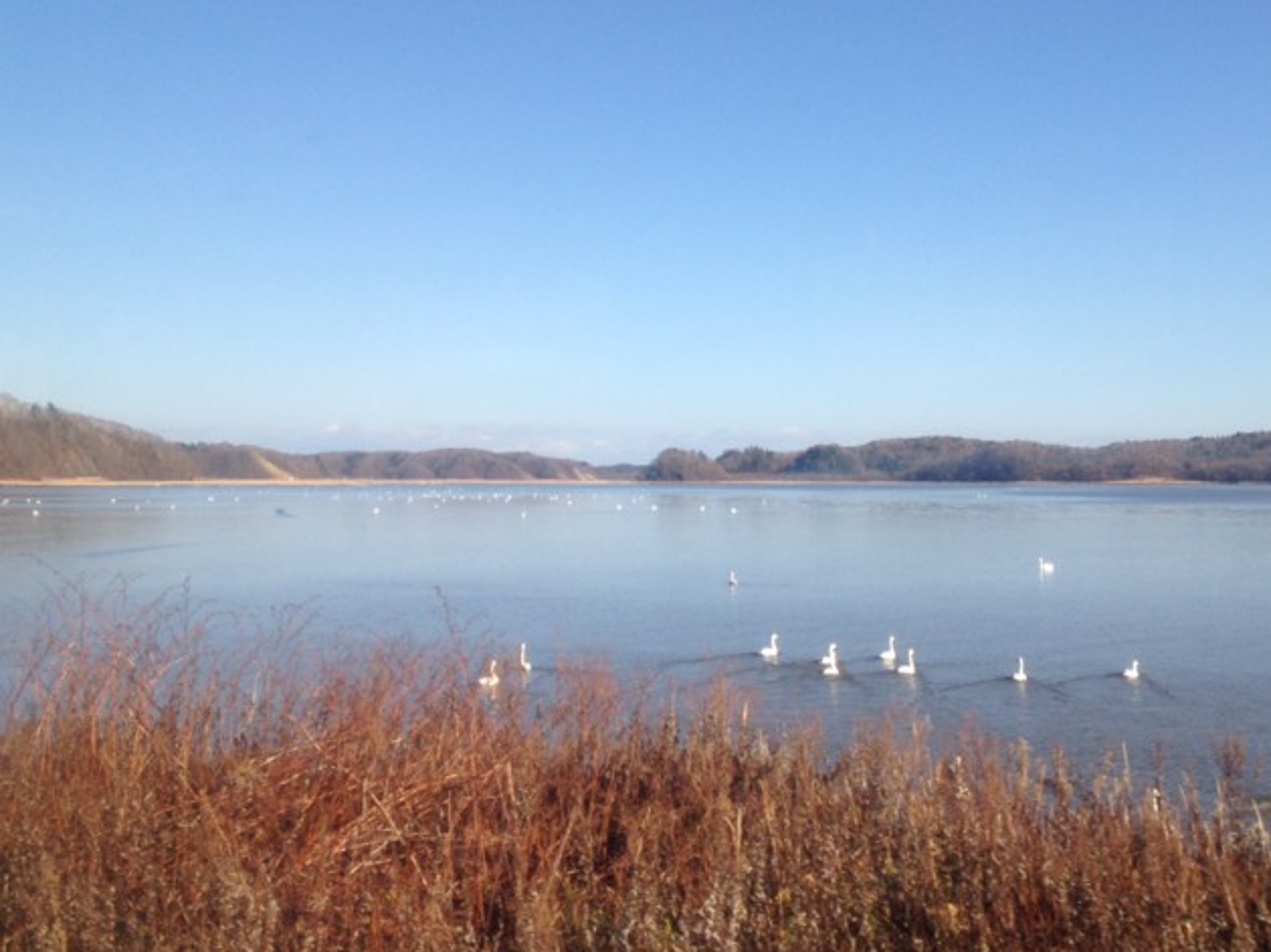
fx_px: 1541
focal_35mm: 42
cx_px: 742
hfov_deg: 44.7
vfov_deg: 34.3
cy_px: 544
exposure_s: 1/1290
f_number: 2.4
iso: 50
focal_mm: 4.12
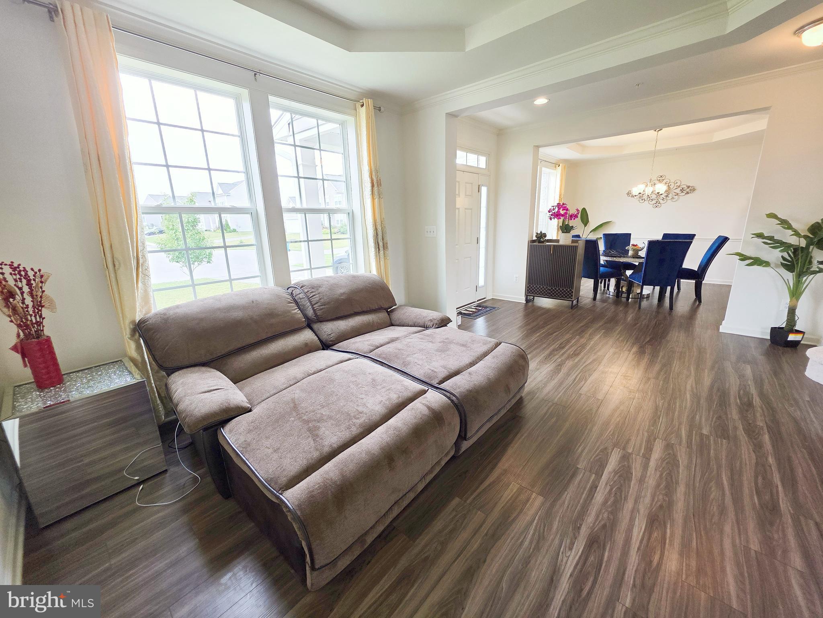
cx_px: 412
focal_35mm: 13
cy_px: 309
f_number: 1.9
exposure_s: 1/120
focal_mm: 2.2
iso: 64
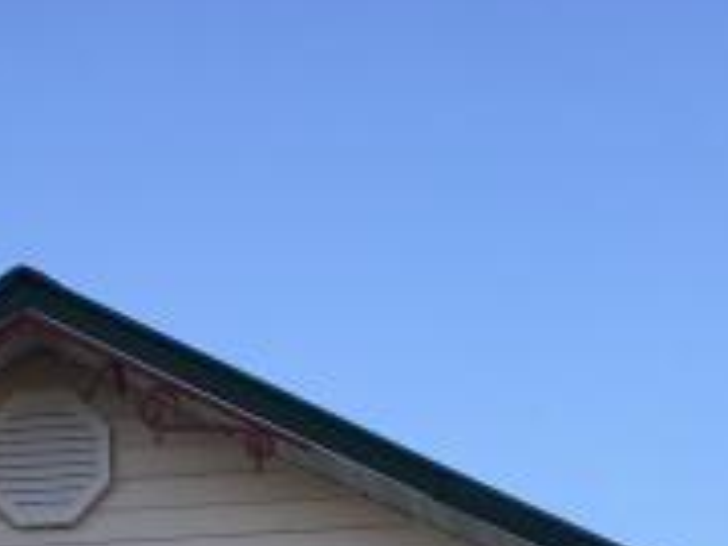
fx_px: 3470
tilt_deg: -0.2
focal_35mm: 165
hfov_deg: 11.8
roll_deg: +0.7
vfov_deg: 8.3
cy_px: 1310
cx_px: -20
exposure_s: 1/439
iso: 25
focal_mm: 4.15
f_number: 2.2
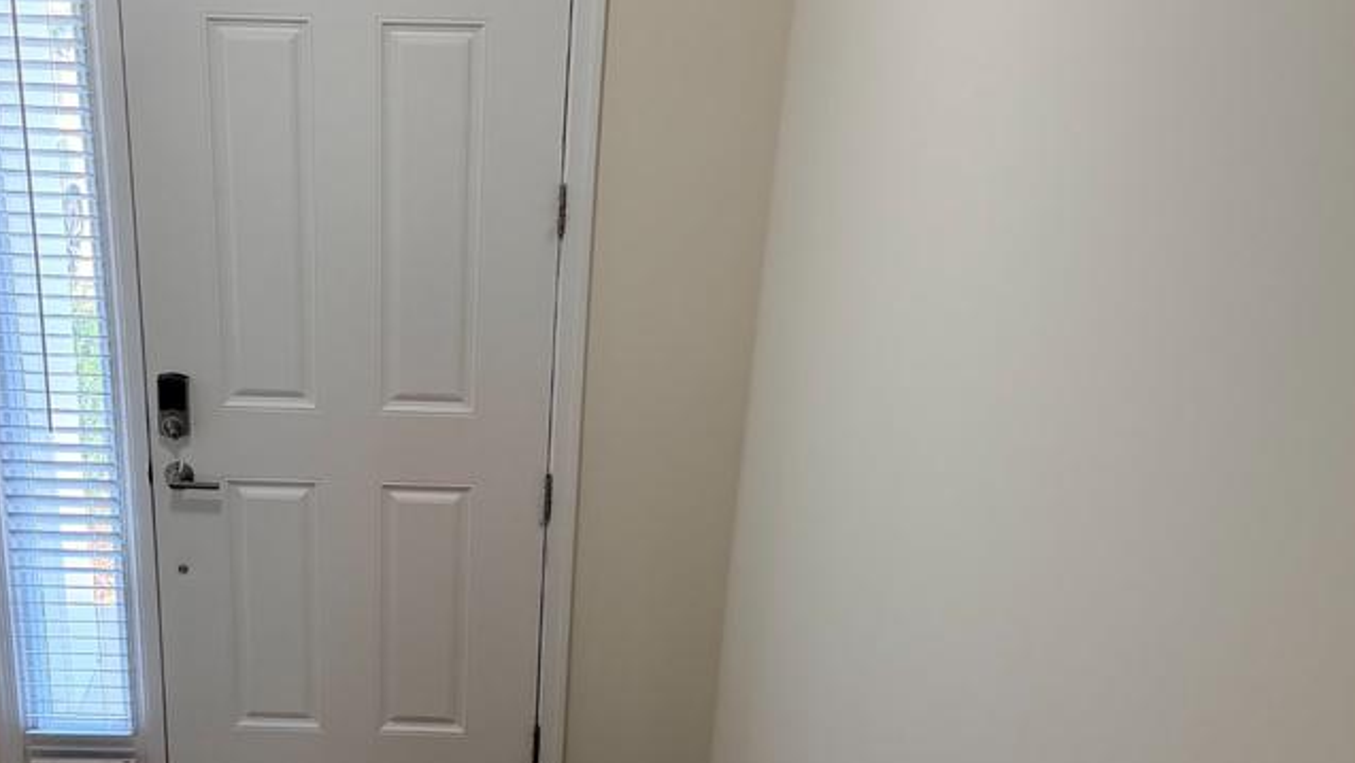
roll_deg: -0.7
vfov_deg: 28.3
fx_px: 1510
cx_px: 434
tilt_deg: -23.0
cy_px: 472
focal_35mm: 42
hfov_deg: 47.4
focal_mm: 6.76
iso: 200
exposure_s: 1/134
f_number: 1.78
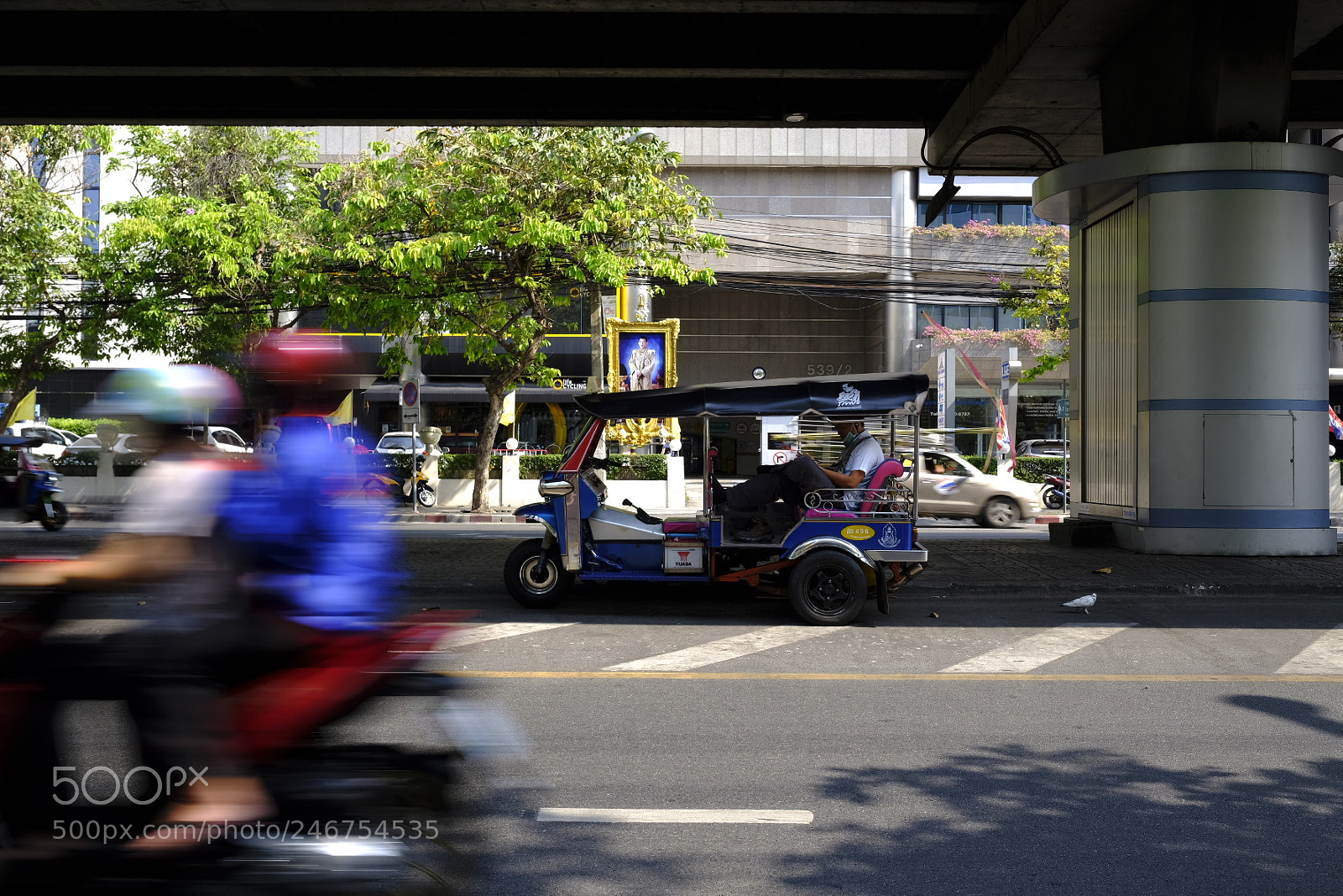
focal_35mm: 35
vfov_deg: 37.9
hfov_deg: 54.4
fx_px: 1306
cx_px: 672
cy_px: 448
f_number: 8
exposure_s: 1/60
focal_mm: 23
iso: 100
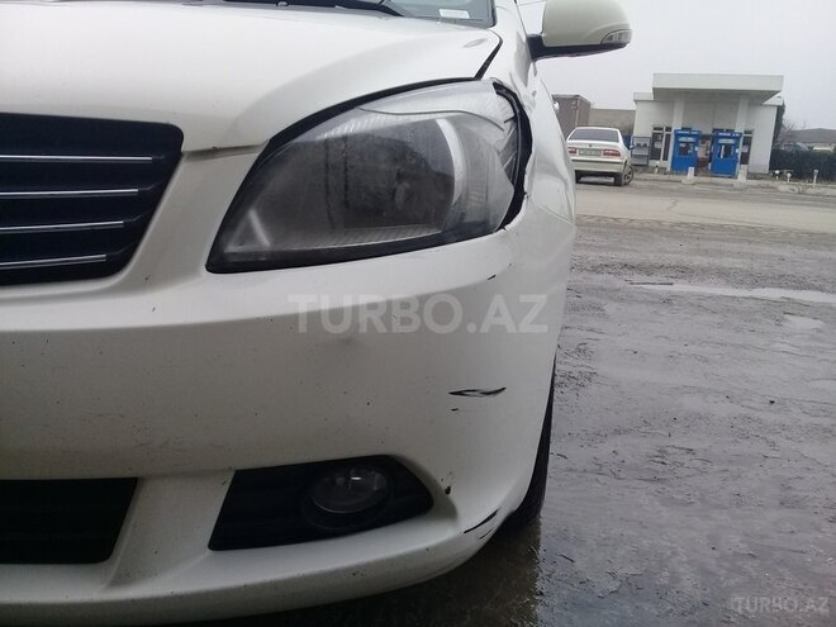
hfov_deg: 58.4
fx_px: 749
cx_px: 418
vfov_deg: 45.4
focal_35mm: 31
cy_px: 314
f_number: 2.2
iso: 64
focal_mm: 3.3
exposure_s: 1/100
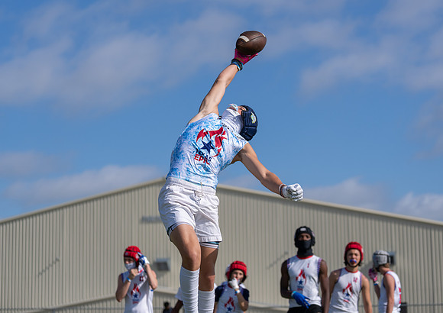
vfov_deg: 16.8
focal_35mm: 85
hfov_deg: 23.6
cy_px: 138
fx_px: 1060
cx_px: 220
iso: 100
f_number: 2.8
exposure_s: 1/3200
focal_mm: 70
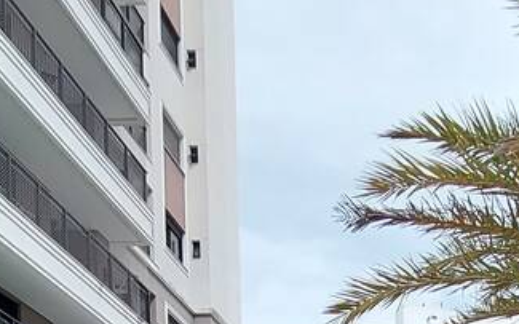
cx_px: 517
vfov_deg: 15.6
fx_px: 863
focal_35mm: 61
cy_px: 693
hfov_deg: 31.1
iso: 40
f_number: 2.2
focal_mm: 1.74
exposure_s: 1/505
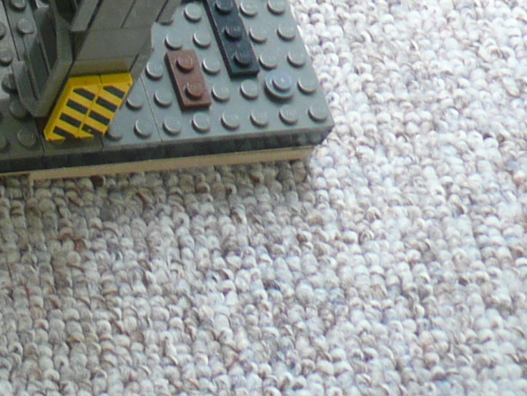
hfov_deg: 15.4
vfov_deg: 12.5
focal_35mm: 107
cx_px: -462
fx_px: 1629
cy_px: -337
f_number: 3.3
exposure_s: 1/30
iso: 100
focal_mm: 4.6
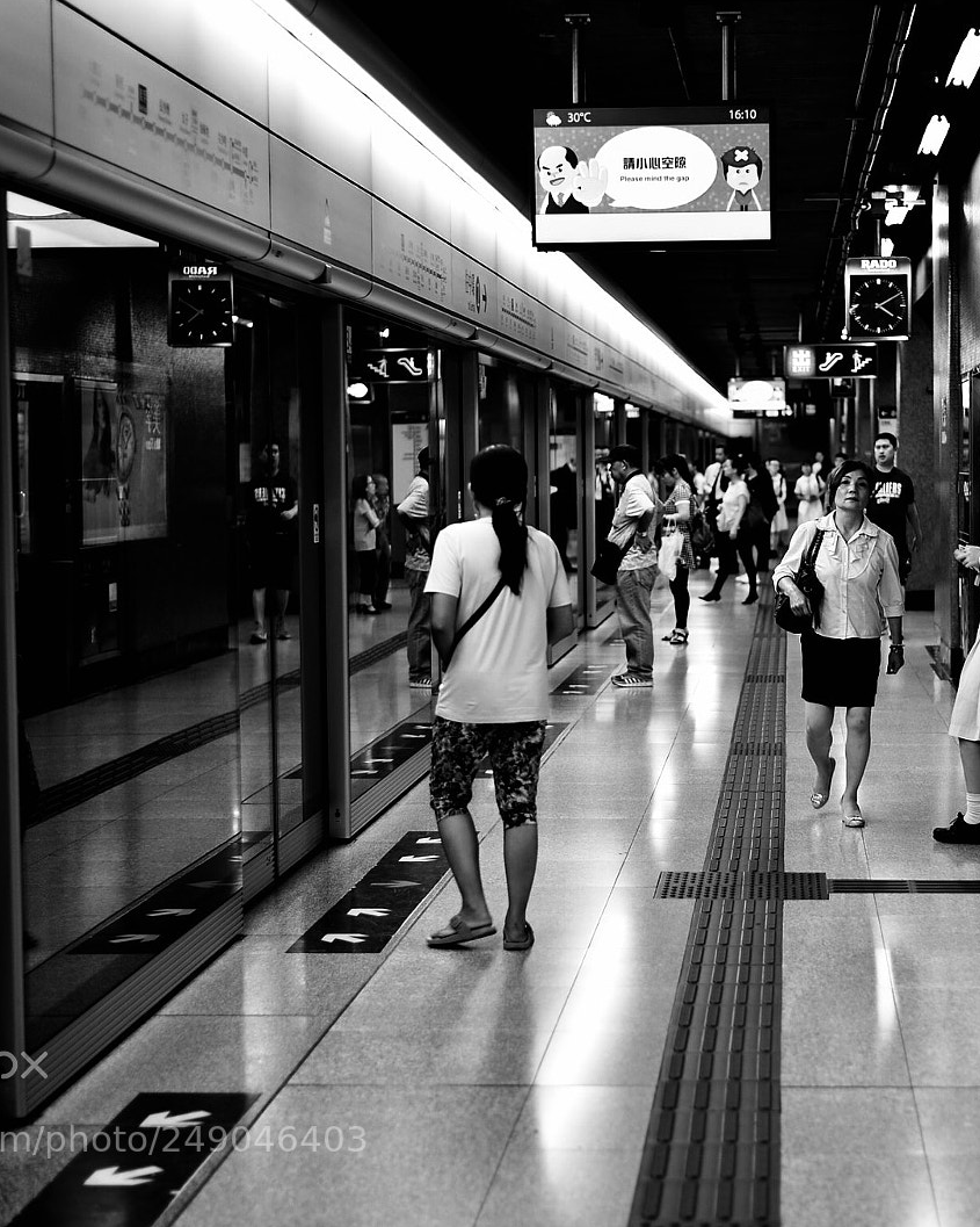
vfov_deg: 26.8
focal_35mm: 71
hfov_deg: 21.4
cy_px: 613
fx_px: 2575
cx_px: 688
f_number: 1.8
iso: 125
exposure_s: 1/50
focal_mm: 50
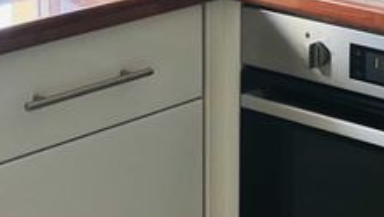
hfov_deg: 16.2
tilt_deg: -7.7
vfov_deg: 9.1
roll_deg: -1.2
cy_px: -140
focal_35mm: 129
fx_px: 1314
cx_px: 407
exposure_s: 1/122
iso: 40
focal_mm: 5.1
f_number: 1.6
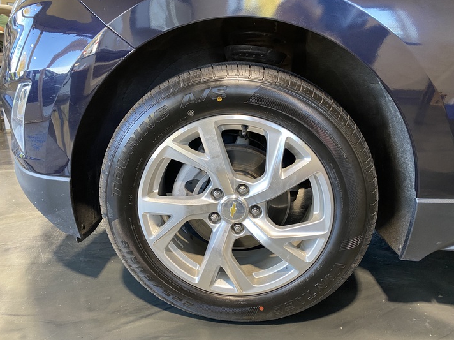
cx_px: 221
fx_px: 354
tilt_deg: -18.5
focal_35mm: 27
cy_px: 173
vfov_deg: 51.3
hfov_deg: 65.3
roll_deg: -1.8
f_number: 1.8
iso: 160
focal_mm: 4.25
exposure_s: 1/60
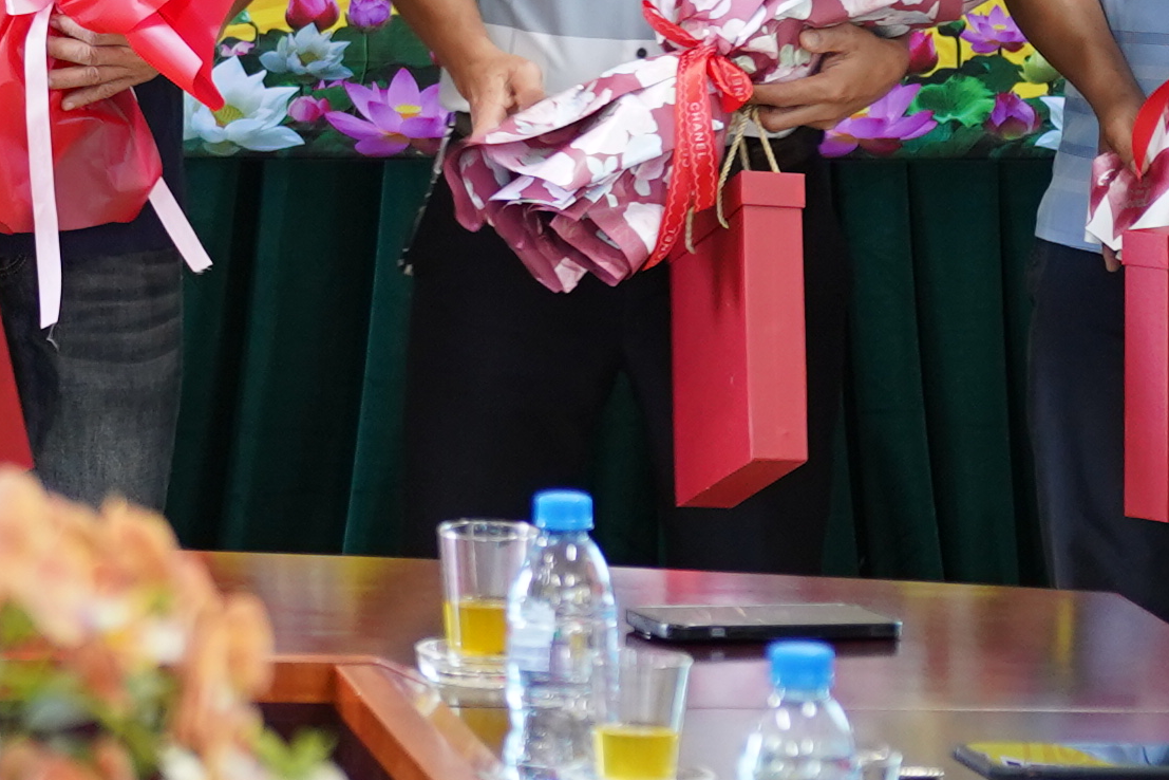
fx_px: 7706
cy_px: -193
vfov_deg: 5.8
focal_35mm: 237
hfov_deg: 8.5
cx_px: -626
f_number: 2.8
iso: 640
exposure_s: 1/50
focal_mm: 43.8
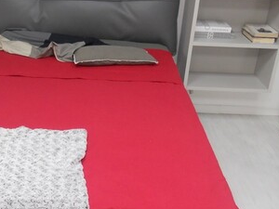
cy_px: 138
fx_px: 435
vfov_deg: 26.9
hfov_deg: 35.0
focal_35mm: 54
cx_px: 79
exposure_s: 1/30
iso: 160
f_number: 3.2
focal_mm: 4.9
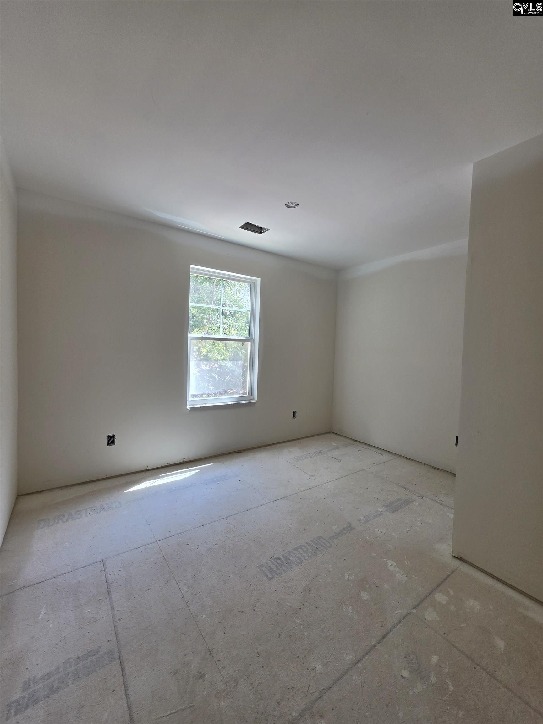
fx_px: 272
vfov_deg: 106.2
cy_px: 362
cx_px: 272
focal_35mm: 13
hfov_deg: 89.9
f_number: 1.9
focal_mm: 2.2
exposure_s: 1/120
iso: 40
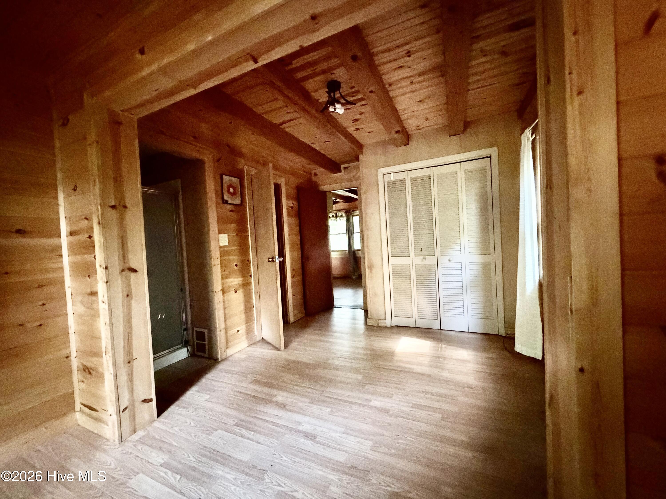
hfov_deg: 102.1
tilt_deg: -2.1
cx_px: 333
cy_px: 250
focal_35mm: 14
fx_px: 269
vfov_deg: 85.7
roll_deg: +3.3
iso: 2000
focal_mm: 2.22
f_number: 2.2
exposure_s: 1/30
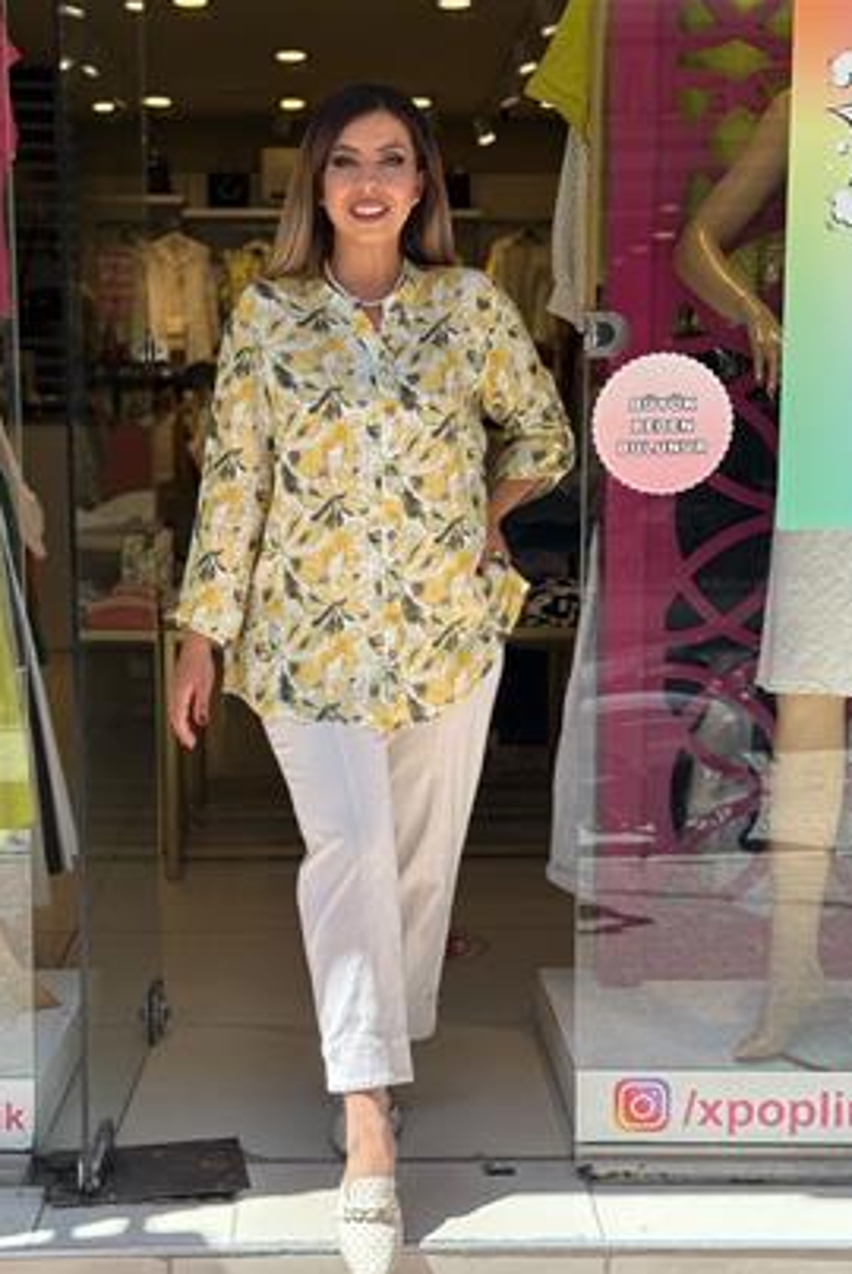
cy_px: 648
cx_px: 379
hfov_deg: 26.5
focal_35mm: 51
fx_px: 1807
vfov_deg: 38.9
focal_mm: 6.76
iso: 100
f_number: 1.78
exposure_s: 1/987
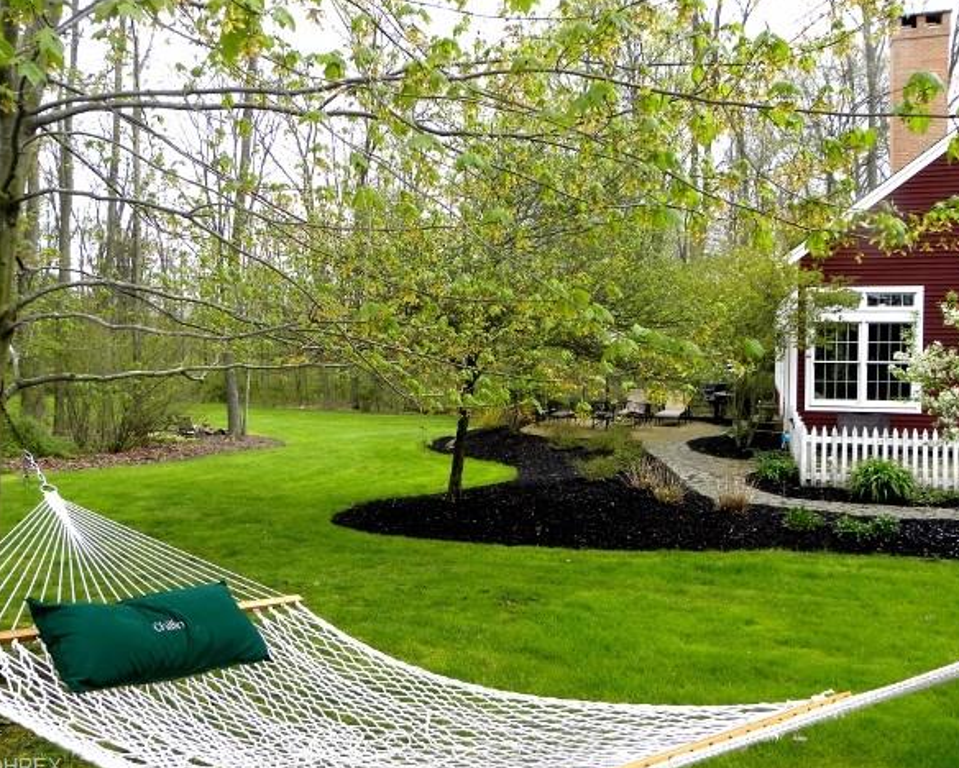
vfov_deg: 47.2
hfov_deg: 57.1
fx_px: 880
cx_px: 457
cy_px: 389
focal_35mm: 31
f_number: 3.2
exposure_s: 1/82.7
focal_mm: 5.2
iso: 64
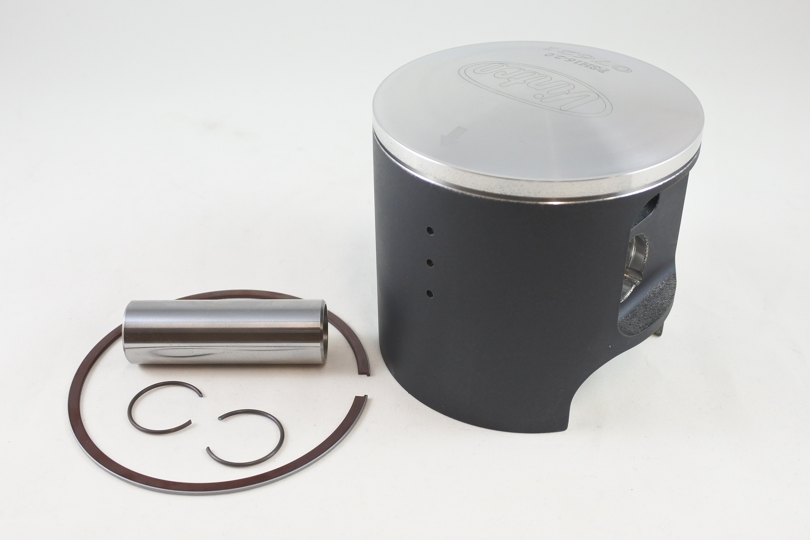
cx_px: 405
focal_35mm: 30
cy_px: 270
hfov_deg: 61.9
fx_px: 675
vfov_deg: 43.6
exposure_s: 1/125
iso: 450
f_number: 3.8
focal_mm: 11.4
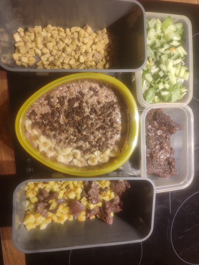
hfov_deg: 54.9
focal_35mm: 25
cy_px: 132
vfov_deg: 69.4
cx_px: 100
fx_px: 192
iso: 342
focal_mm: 5.95
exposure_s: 1/50
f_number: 1.89
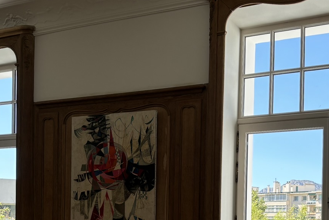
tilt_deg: -1.3
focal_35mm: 64
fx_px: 585
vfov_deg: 20.6
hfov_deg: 31.4
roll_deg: -0.8
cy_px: 219
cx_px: 163
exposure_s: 1/473
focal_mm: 5.96
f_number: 1.6
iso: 50
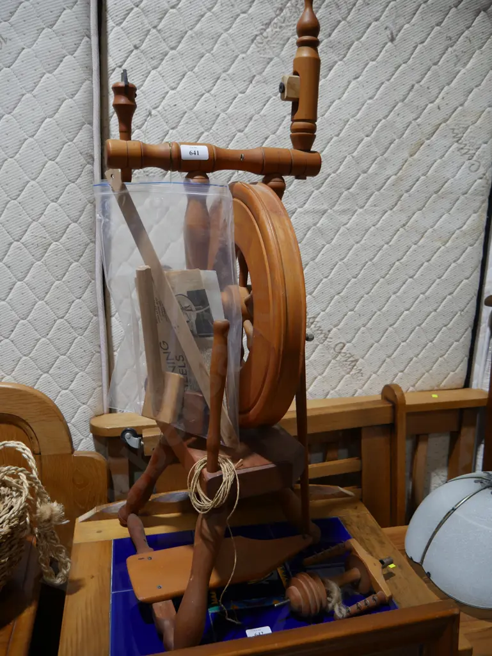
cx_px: 246
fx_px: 530
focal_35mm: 28
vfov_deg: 63.4
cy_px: 328
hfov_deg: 49.8
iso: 200
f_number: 3.5
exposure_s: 1/60
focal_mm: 14
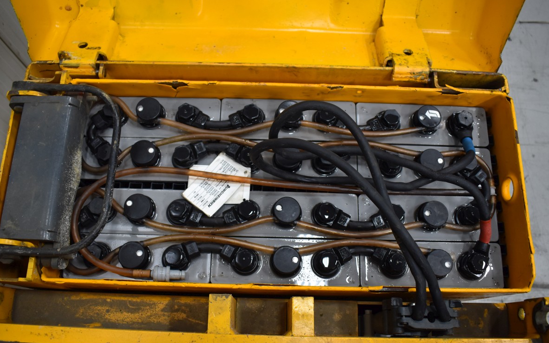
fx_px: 464
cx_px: 271
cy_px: 183
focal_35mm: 31
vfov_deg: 40.6
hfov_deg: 61.2
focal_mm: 20
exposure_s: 1/60
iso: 500
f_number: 4
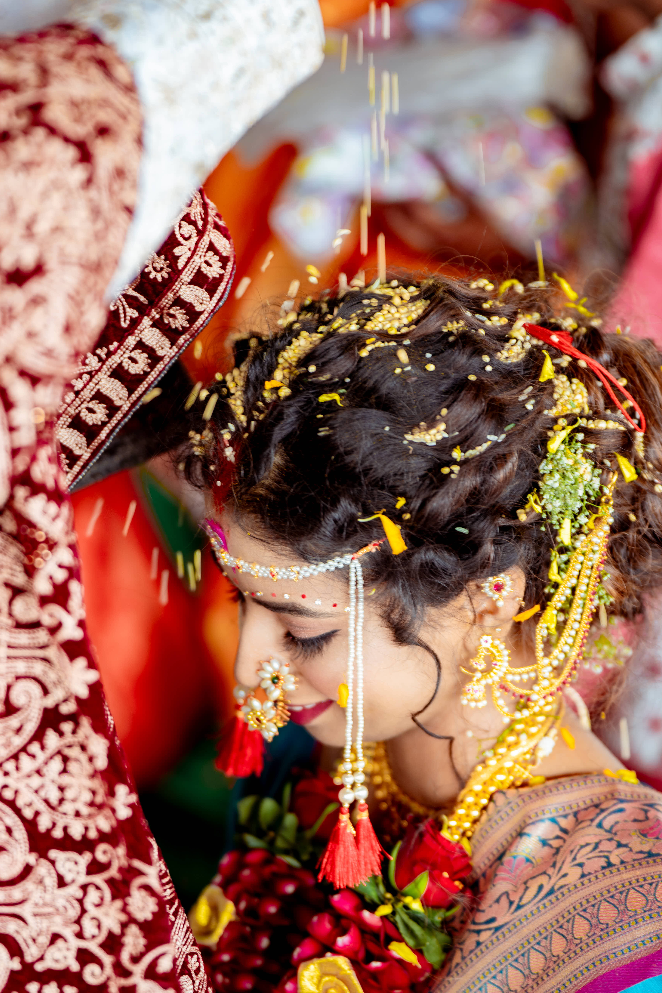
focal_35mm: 114
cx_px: 330
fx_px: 3144
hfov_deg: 12.0
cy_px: 552
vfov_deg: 17.9
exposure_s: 1/80
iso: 160
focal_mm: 102
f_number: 2.8
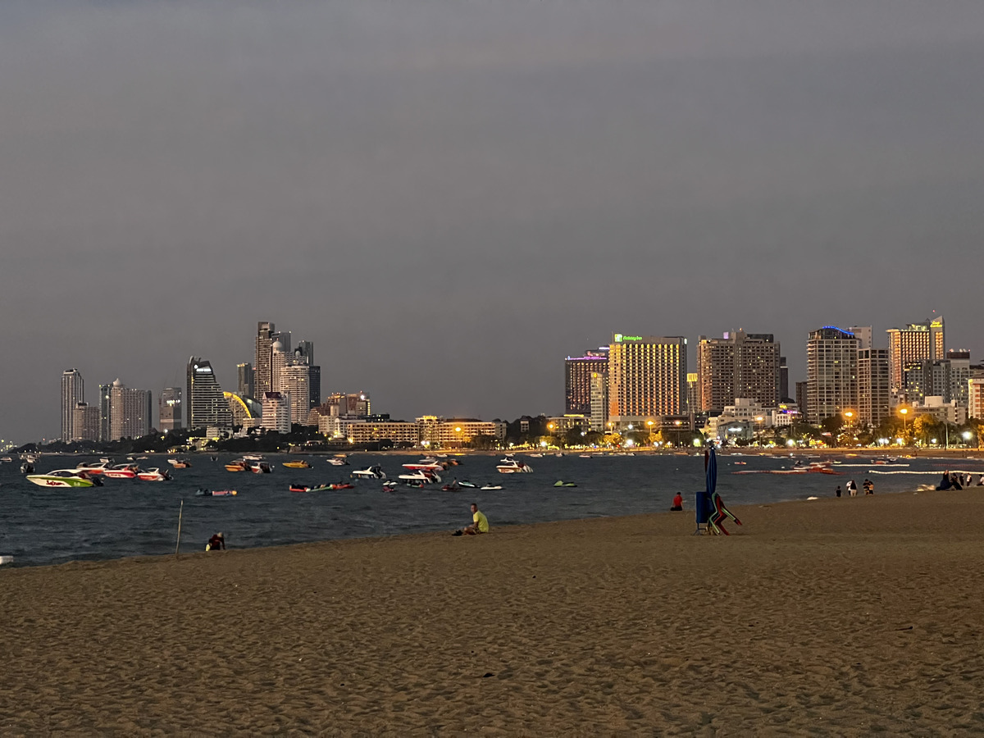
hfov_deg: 25.3
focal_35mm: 77
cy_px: 369
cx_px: 492
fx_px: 2189
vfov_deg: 19.1
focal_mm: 9
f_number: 2.8
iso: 1250
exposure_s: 1/25
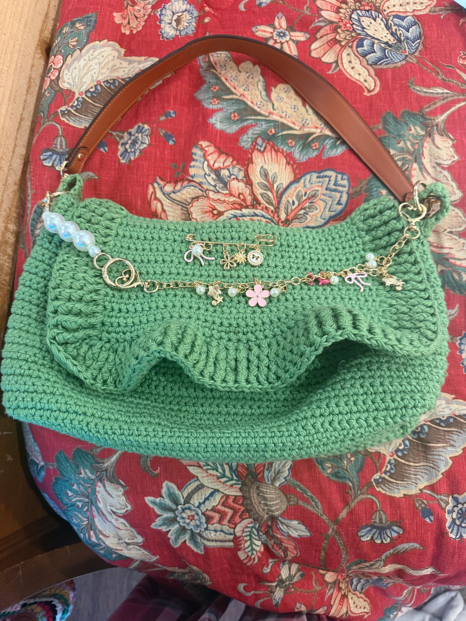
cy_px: 310
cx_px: 233
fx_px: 431
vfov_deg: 71.6
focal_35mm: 24
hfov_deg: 56.8
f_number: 1.78
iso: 400
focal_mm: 6.76
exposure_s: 1/60
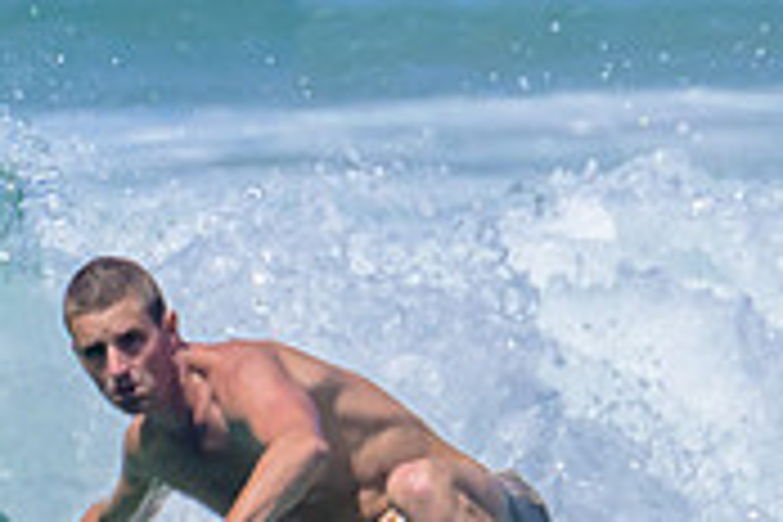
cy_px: 379
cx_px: 215
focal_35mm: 3622
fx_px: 78772
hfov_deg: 0.6
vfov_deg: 0.4
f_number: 16
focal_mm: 800
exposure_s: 1/2000
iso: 1600
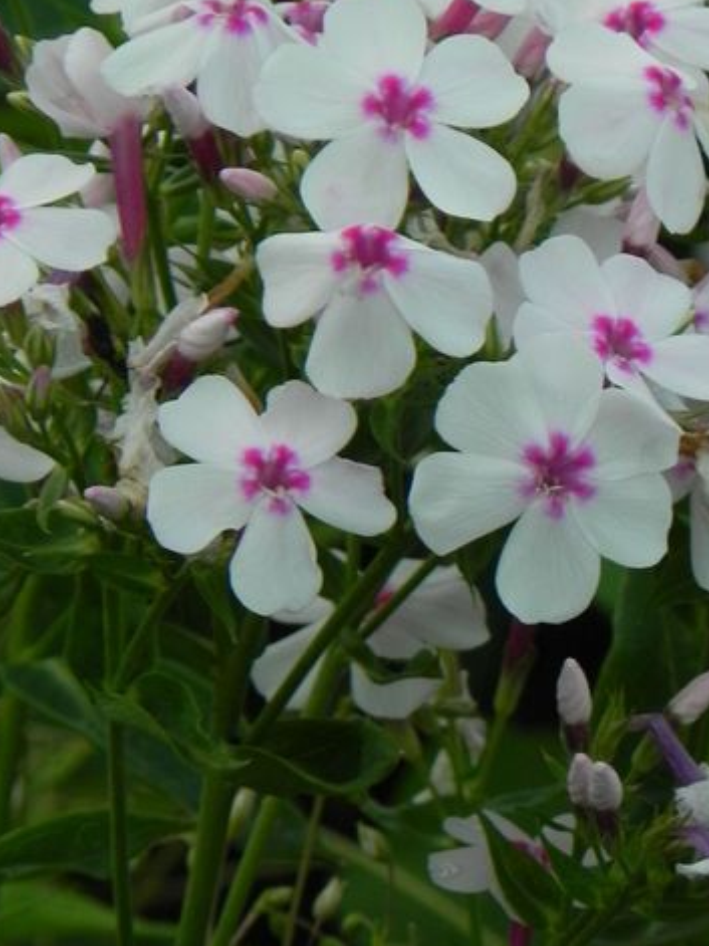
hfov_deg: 2.3
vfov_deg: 3.1
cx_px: 558
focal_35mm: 641
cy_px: 496
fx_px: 17513
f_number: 5
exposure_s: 1/30
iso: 160
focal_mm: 67.2
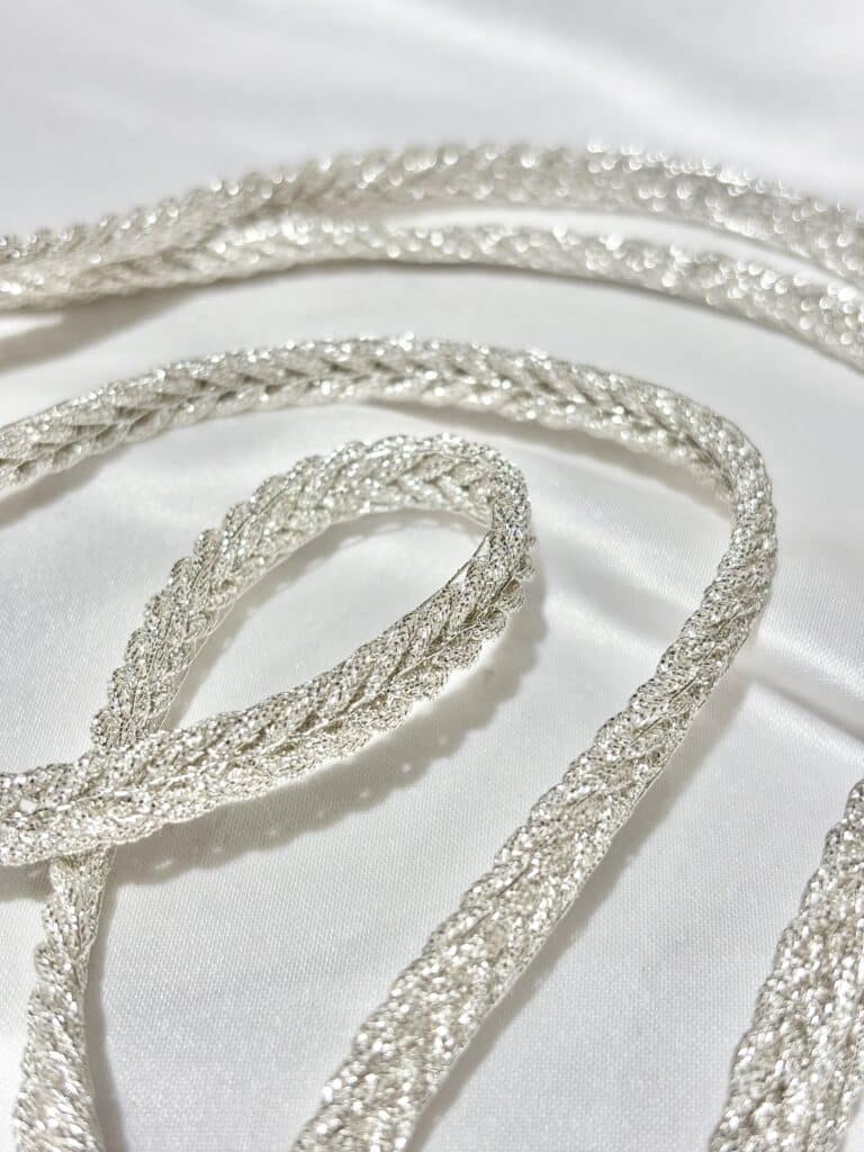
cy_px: 576
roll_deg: +5.4
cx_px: 432
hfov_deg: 28.0
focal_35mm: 52
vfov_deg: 36.8
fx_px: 1731
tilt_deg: -30.3
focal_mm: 5.96
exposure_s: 1/355
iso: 32
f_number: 1.6
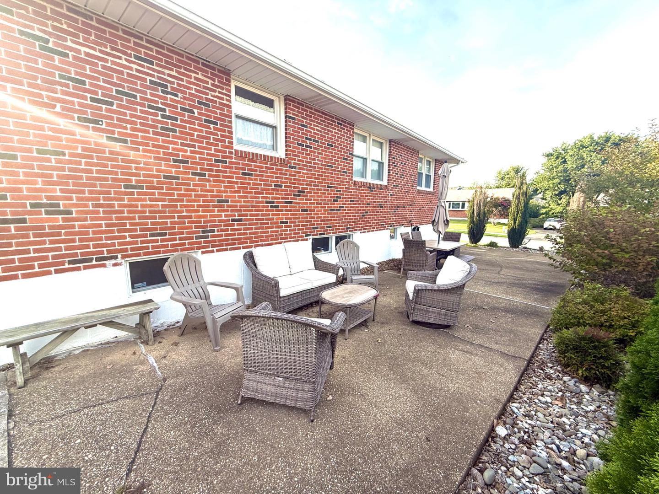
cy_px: 247
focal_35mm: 14
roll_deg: -1.5
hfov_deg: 102.1
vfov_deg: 85.7
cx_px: 330
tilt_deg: -6.9
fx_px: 267
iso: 64
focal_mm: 2.22
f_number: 2.2
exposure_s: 1/319
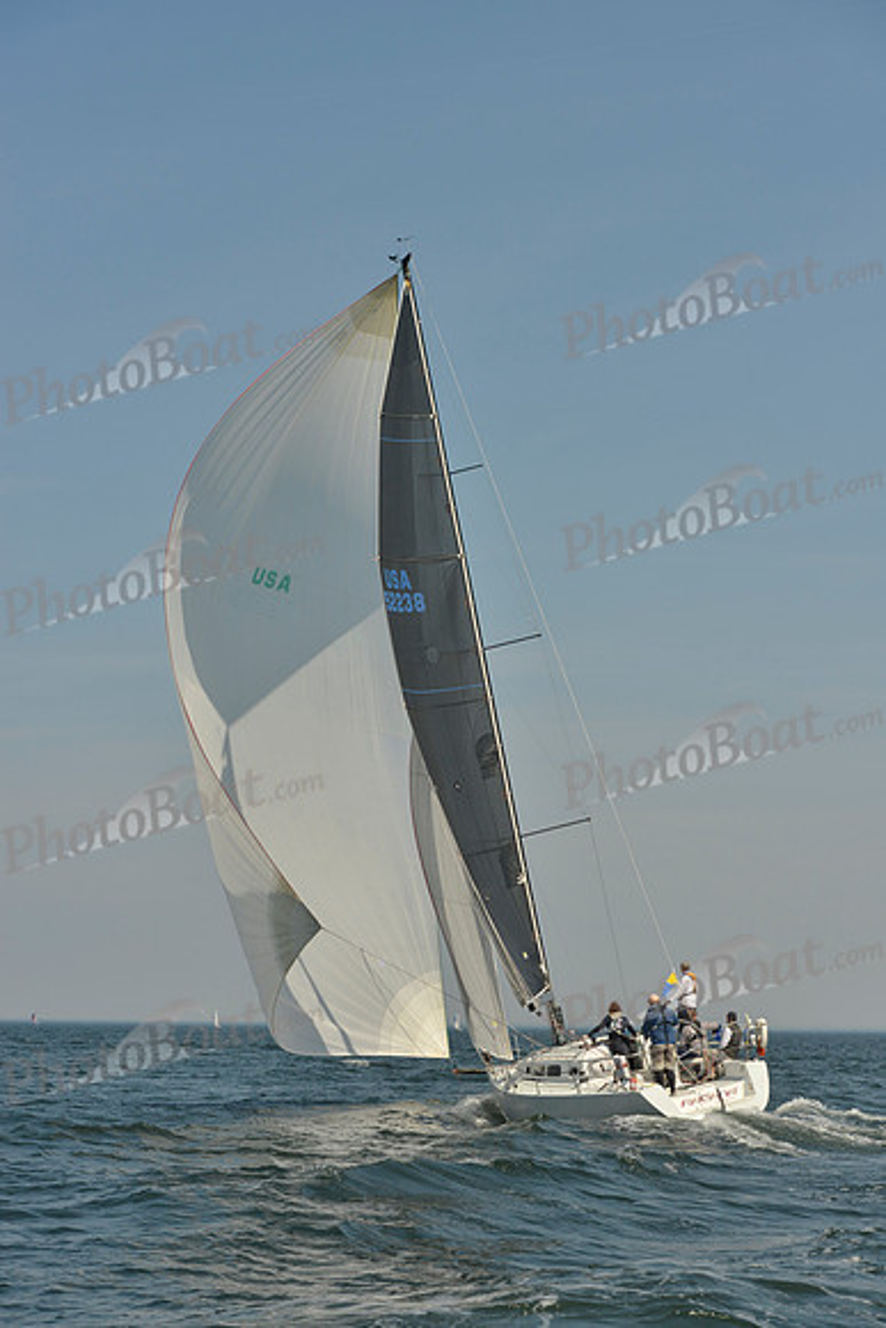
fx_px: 2582
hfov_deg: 19.5
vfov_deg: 28.8
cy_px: 664
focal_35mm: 70
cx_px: 443
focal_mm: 70
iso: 200
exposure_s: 1/1250
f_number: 8
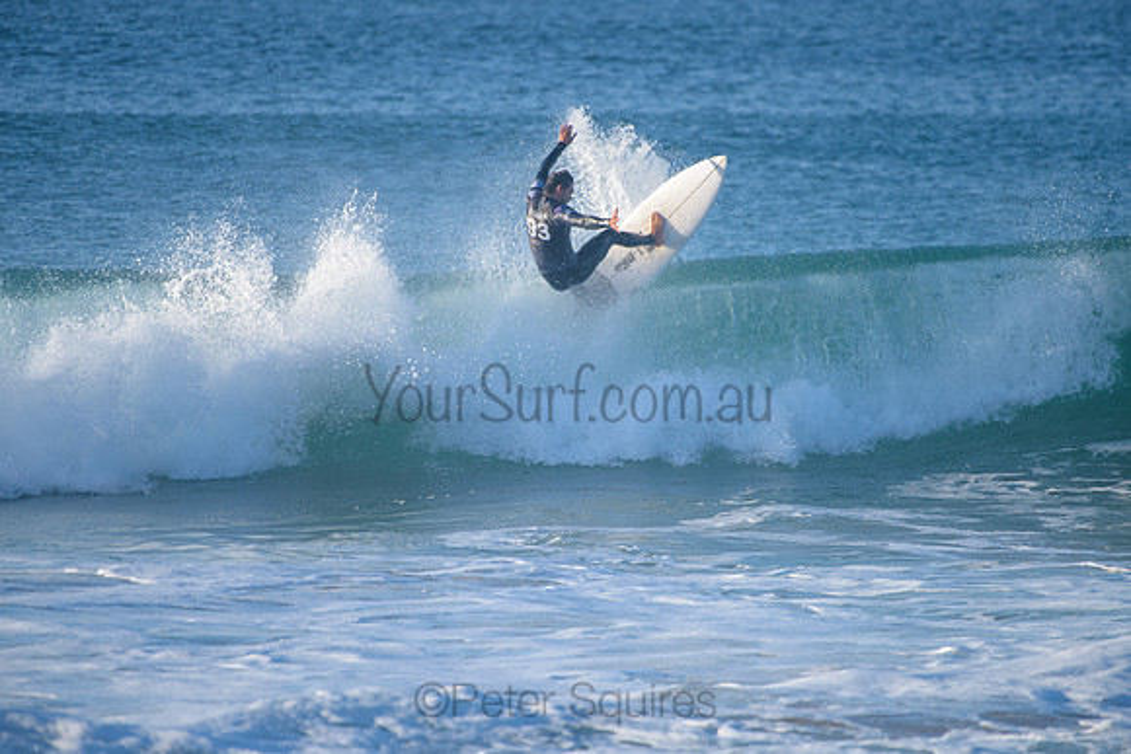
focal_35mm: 540
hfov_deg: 3.8
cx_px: 567
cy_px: 359
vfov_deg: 2.5
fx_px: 16958
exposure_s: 1/2000
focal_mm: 500
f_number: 5.6
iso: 450
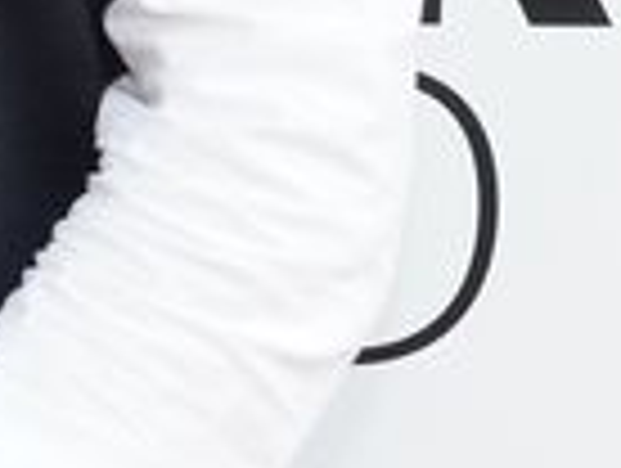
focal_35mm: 284
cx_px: -1220
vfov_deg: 5.2
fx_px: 5104
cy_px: -238
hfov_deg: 6.4
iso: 1600
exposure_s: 1/250
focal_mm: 34
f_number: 8
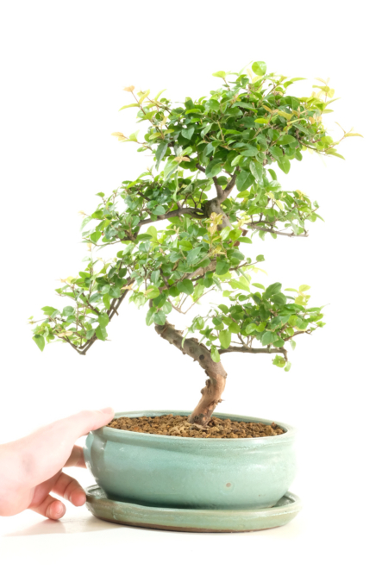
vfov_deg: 16.3
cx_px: 194
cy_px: 291
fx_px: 2037
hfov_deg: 10.9
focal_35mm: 126
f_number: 13
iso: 4000
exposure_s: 1/30
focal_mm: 84.3
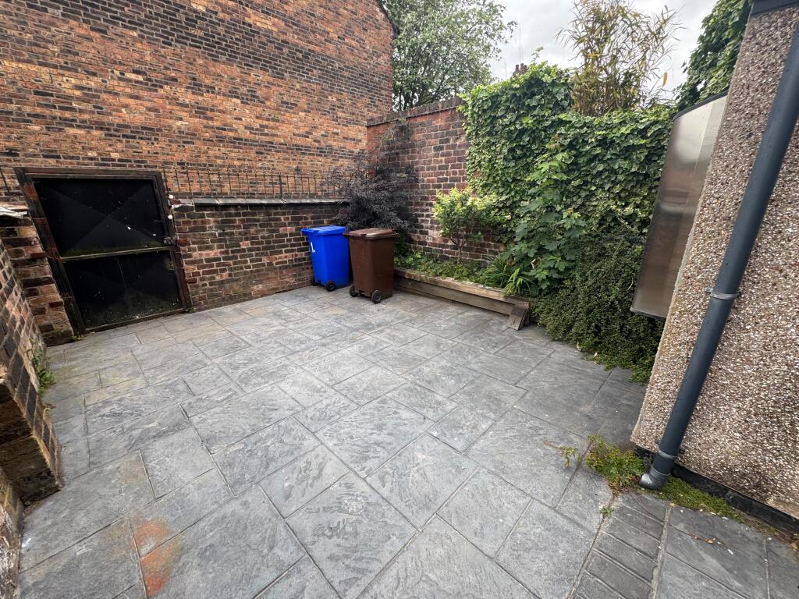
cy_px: 300
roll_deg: +0.2
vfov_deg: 85.7
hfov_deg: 102.1
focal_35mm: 14
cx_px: 400
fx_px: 323
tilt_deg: -15.9
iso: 40
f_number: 2.2
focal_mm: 2.22
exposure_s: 1/166
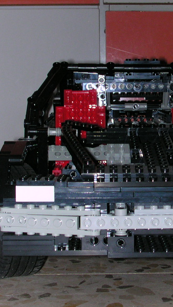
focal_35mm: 85
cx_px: 155
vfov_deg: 25.0
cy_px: 153
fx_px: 693
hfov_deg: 14.1
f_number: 5.2
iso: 100
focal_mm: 7.5
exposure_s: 1/60
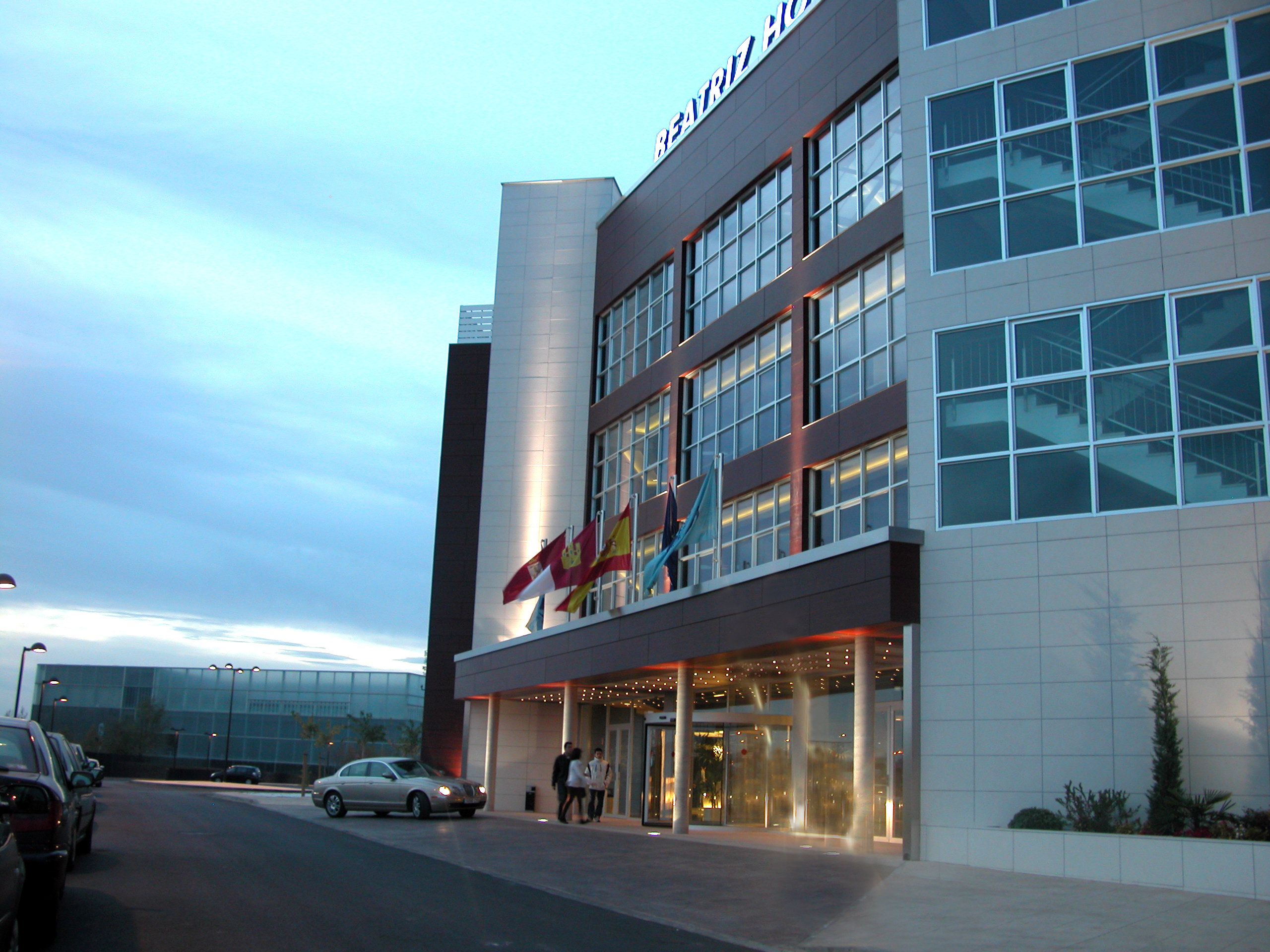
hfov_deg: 52.6
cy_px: 476
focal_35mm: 35
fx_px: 1284
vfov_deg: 40.7
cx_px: 635
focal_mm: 8.9
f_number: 2.8
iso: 100
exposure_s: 1/15.3
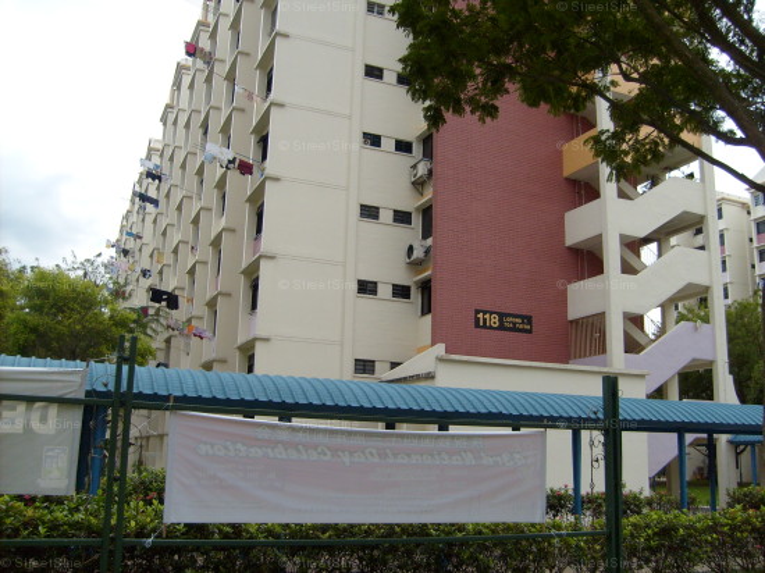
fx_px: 773
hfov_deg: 52.6
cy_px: 286
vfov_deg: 40.7
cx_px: 382
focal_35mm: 35
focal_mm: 5.8
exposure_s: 1/180
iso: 80
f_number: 7.1
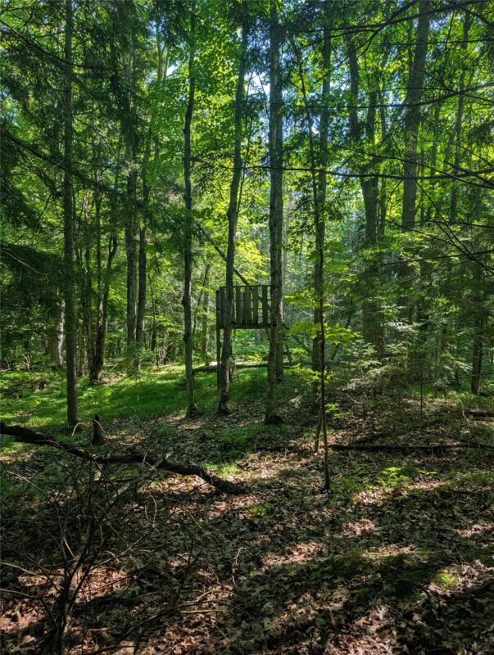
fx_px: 455
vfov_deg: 71.5
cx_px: 247
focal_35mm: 24
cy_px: 328
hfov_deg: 57.0
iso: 35
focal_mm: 6.9
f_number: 1.68
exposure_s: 1/183
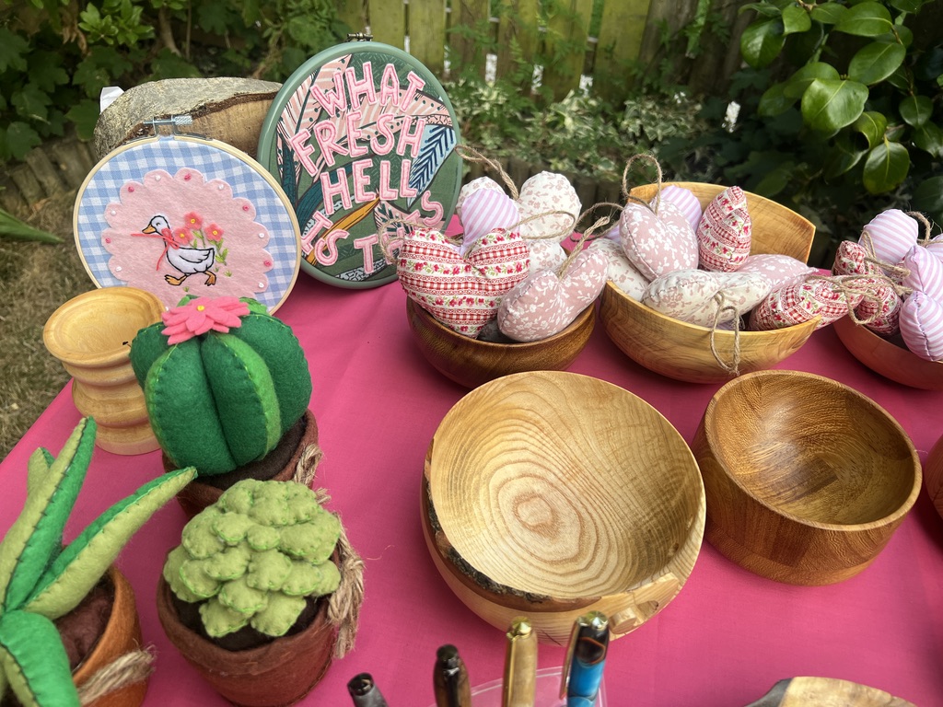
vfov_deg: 53.1
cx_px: 472
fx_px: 708
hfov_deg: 67.3
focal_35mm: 26
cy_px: 354
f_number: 1.5
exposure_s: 1/558
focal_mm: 5.7
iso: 50
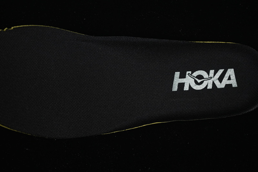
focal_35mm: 75
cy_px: 86
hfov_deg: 27.0
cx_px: 129
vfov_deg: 18.2
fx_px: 537
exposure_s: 1/60
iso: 160
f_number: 6.3
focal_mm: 50
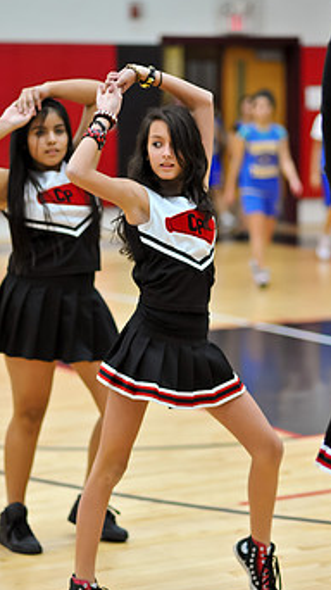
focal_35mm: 117
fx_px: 1828
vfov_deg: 18.3
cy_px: 336
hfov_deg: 10.3
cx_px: 173
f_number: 2
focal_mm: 85
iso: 1800
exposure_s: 1/500
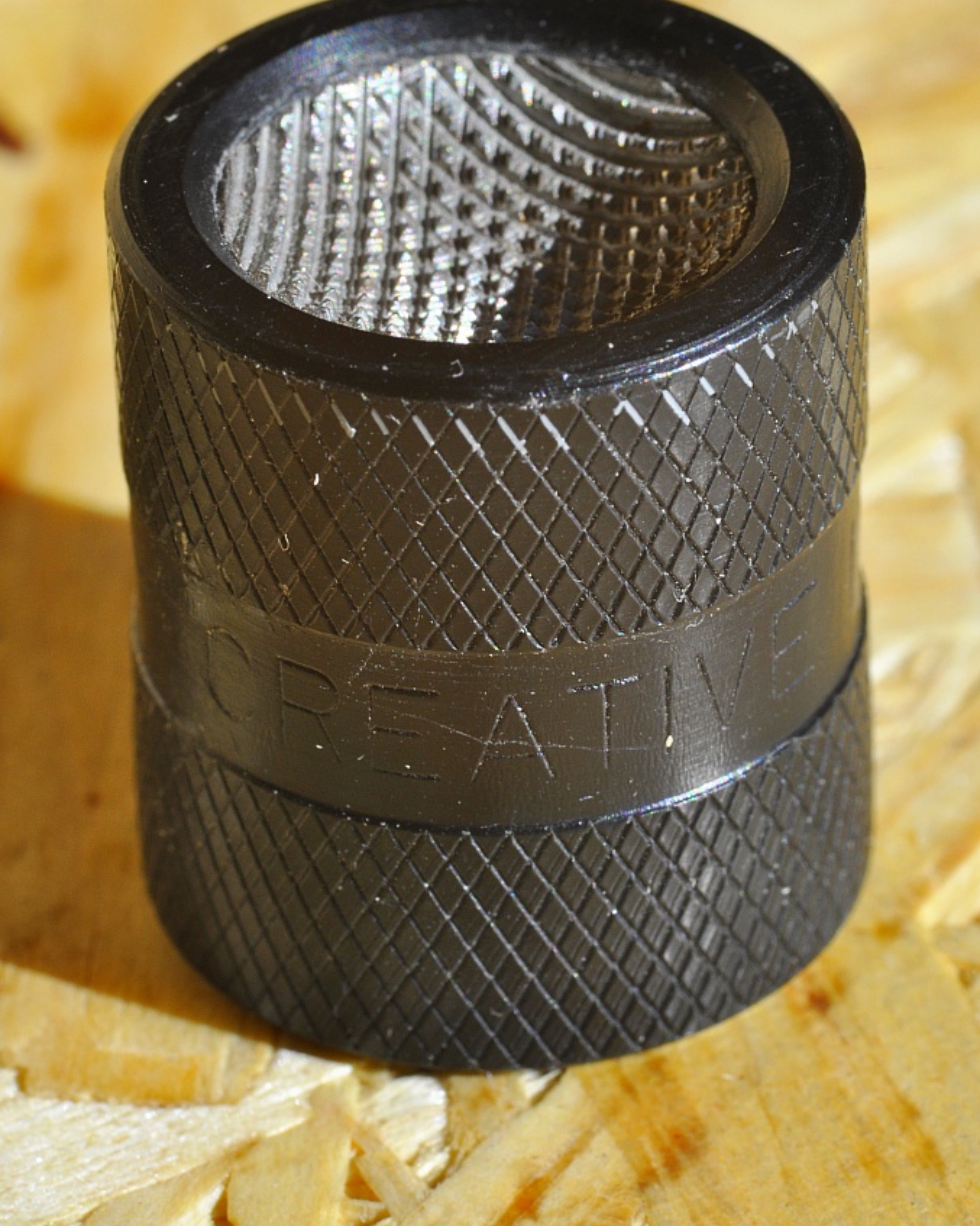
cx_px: 491
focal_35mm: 179
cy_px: 488
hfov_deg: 8.7
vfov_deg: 10.8
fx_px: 6477
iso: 400
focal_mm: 105
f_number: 18
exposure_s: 1/50
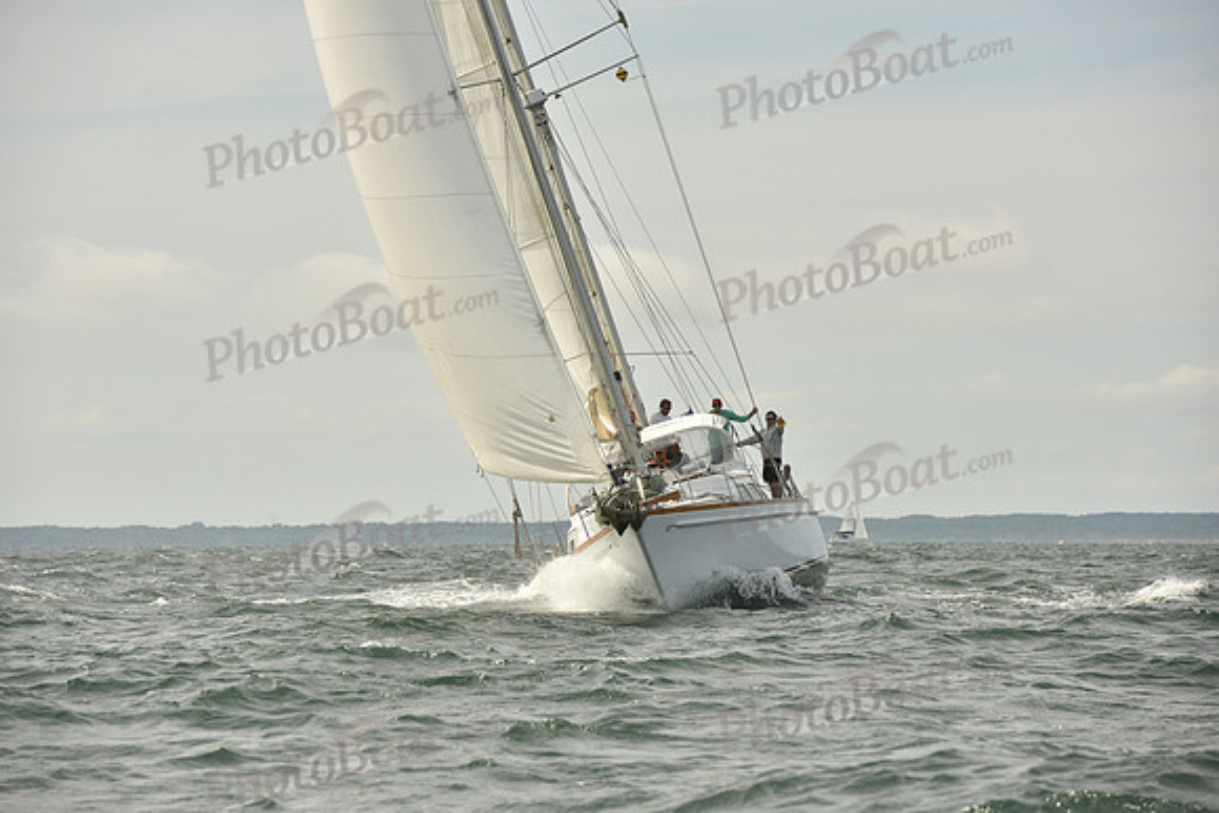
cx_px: 610
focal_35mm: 200
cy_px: 406
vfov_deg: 6.9
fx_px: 6773
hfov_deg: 10.3
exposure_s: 1/1250
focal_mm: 200
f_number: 10
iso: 320
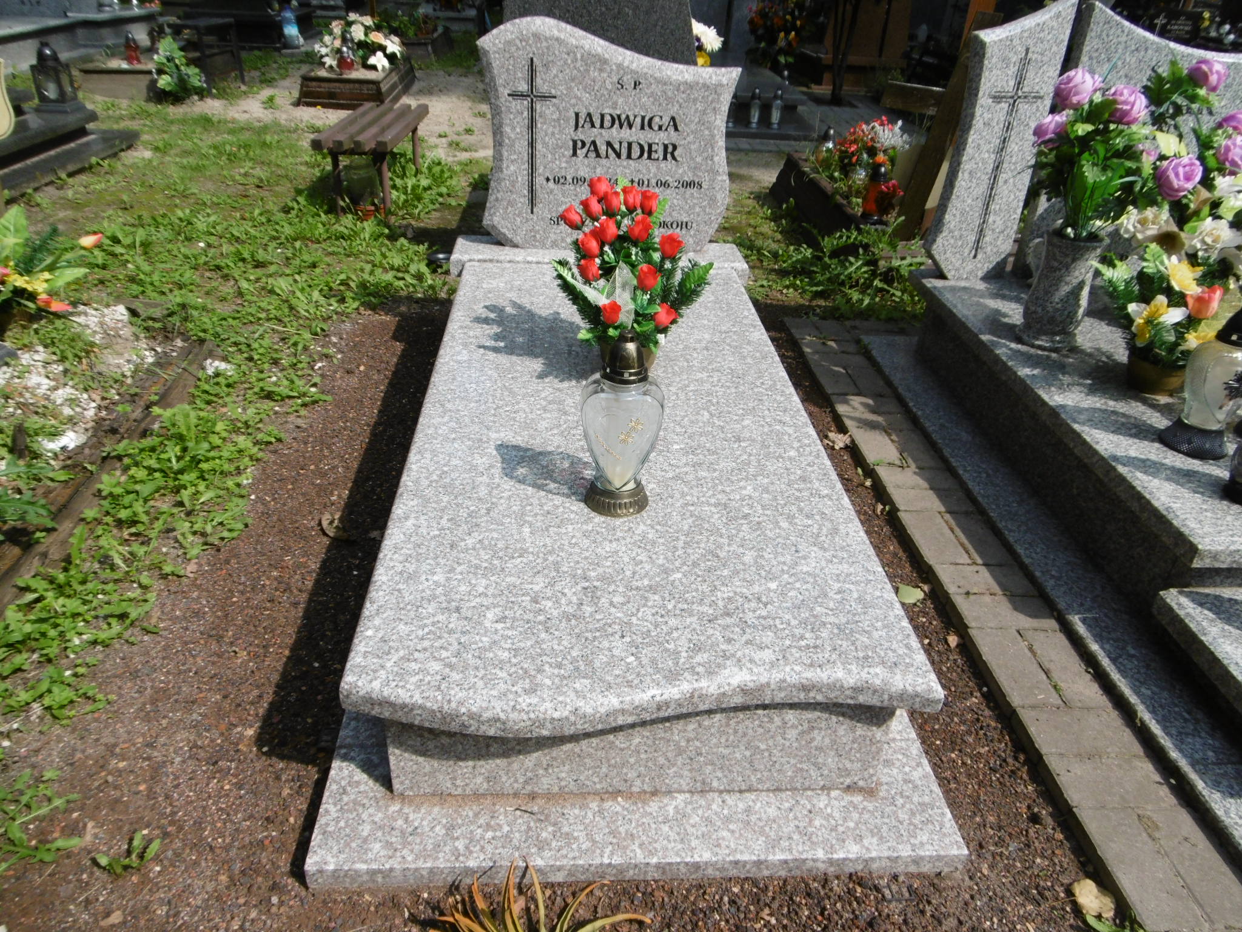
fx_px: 861
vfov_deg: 56.8
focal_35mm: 24
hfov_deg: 71.6
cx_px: 621
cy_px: 466
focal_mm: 4.3
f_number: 3.1
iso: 100
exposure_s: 1/1000
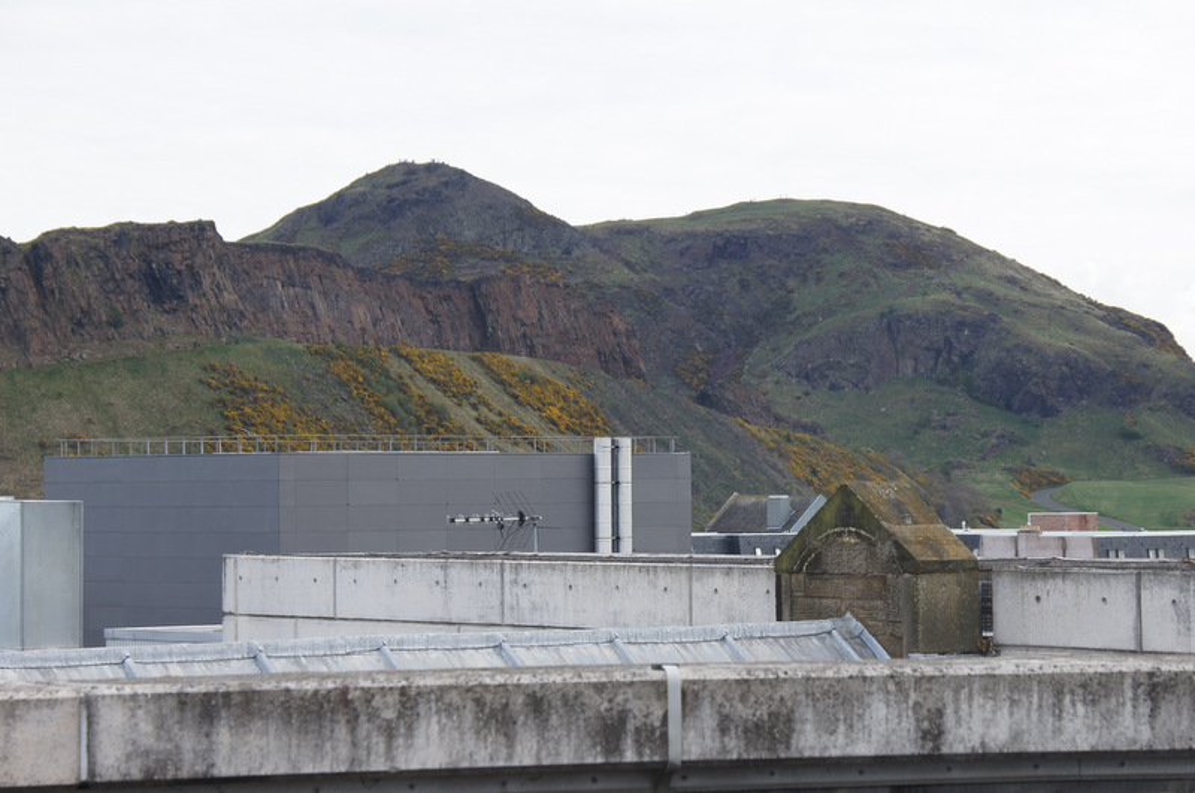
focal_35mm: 90
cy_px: 396
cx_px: 598
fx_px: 2983
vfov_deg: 15.1
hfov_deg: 22.7
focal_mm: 60
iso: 100
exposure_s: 1/100
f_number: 7.1
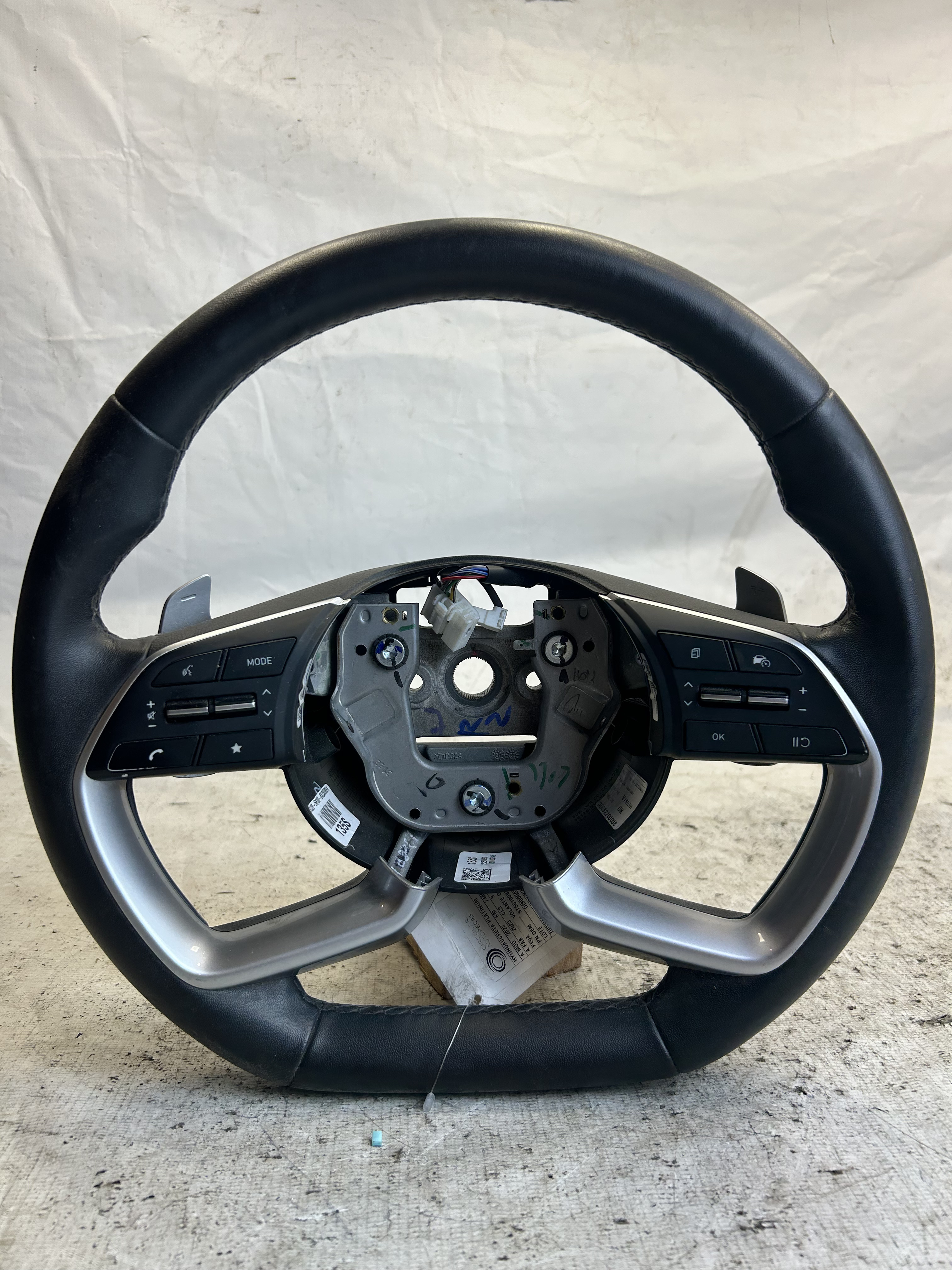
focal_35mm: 26
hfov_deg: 53.1
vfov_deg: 67.3
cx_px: 476
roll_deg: -1.9
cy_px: 635
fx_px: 953
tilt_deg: -7.3
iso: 40
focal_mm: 5.7
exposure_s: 1/184
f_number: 1.5
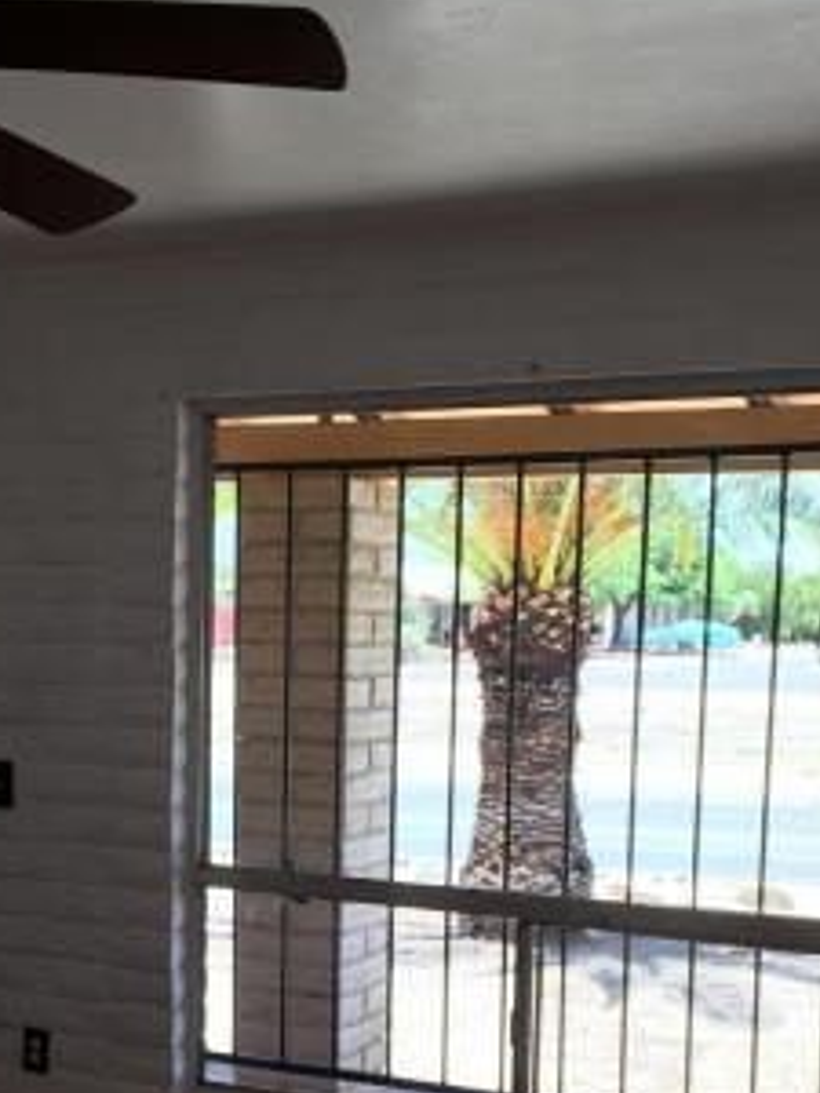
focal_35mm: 58
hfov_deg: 25.0
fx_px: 1832
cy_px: 867
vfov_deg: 32.4
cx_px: 244
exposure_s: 1/127
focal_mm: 4.15
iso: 25
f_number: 2.2
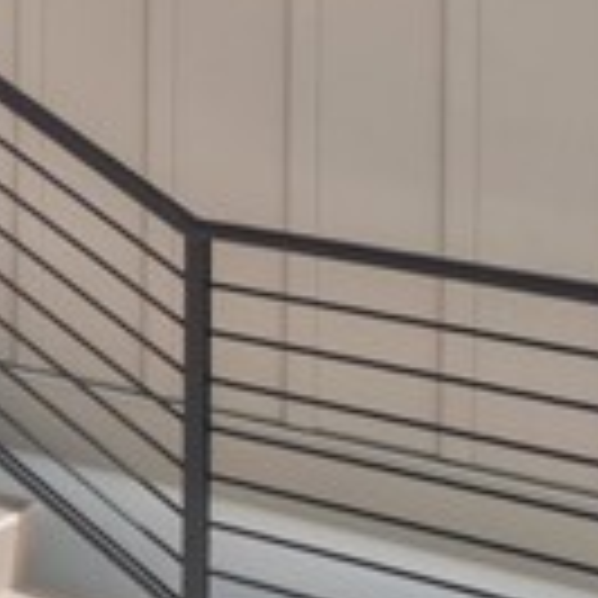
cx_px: -1353
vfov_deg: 16.7
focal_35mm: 95
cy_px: -279
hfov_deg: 10.3
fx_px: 1857
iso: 200
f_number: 7.1
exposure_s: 1/400
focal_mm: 7
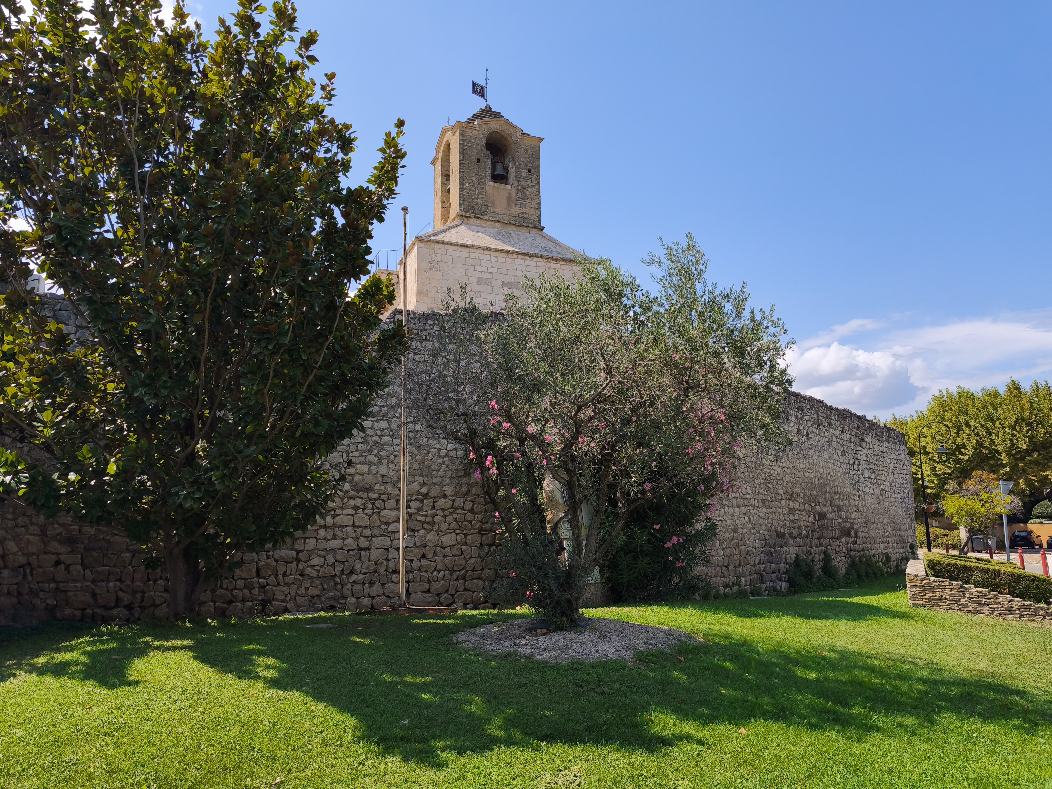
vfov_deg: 54.9
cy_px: 394
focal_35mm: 25
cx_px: 526
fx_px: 760
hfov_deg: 69.4
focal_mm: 6.57
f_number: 1.6
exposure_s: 1/2959
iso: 50
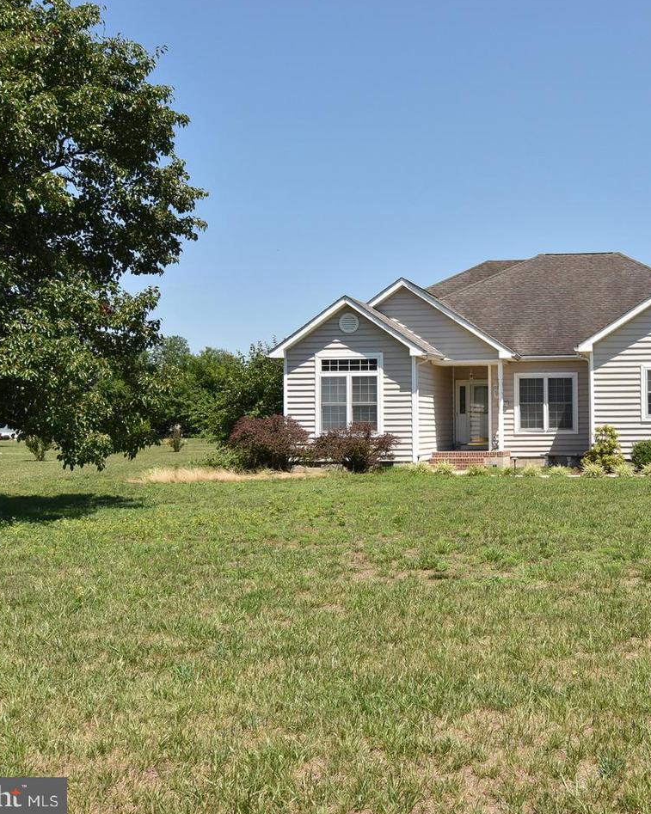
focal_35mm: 41
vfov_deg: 45.1
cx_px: 552
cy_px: 407
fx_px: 981
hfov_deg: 35.1
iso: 400
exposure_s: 1/640
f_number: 13
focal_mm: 19
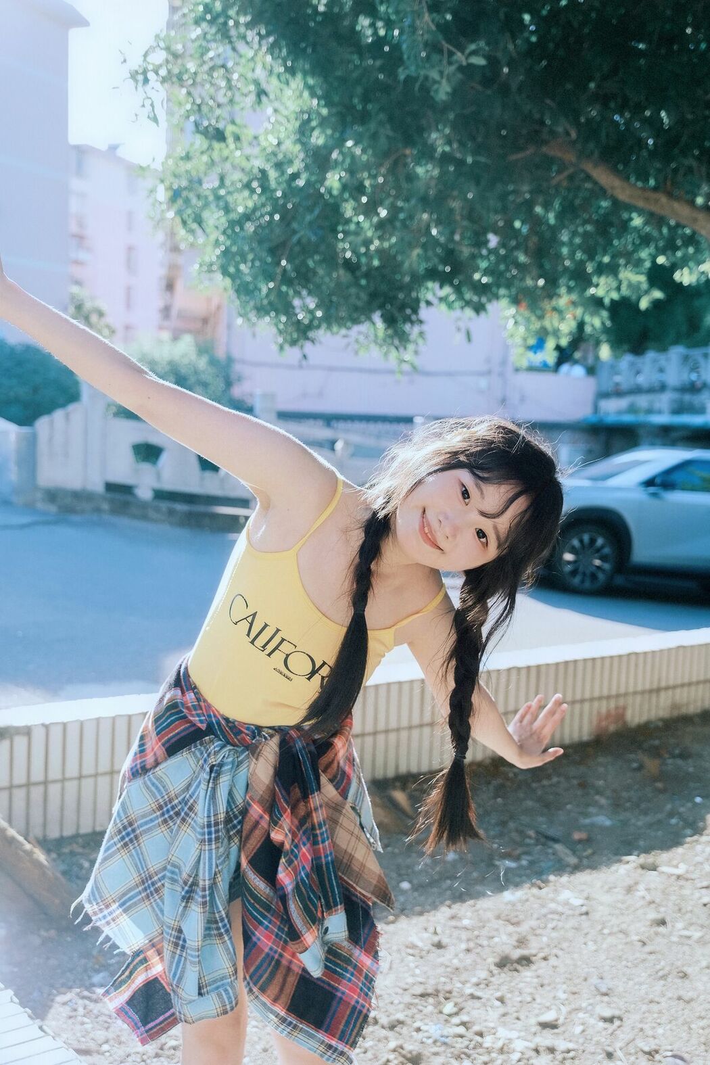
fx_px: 1183
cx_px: 355
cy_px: 532
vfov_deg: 48.5
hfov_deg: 33.4
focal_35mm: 40
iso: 400
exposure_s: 1/500
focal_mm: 26.6
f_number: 2.8
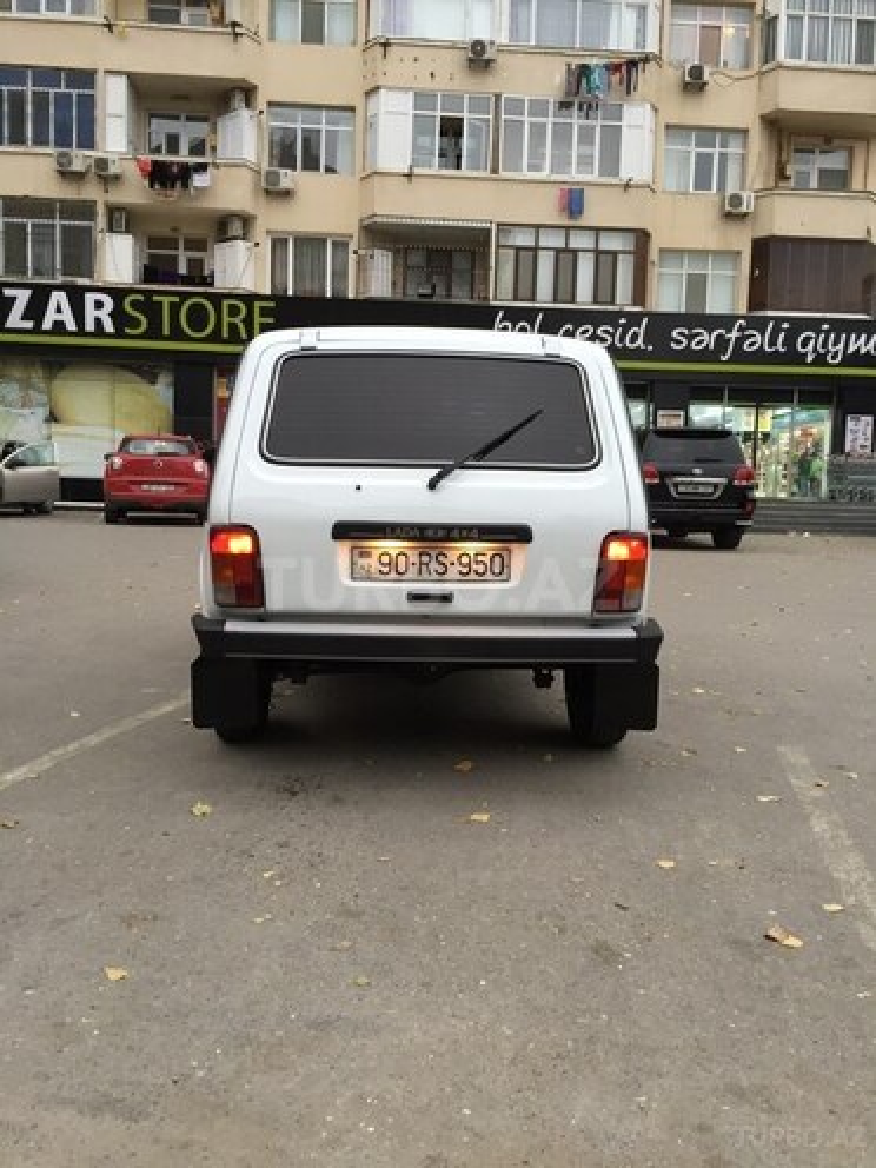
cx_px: 438
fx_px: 979
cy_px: 584
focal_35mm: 29
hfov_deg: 48.2
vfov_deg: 61.7
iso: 80
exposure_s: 1/33
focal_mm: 4.15
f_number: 2.2
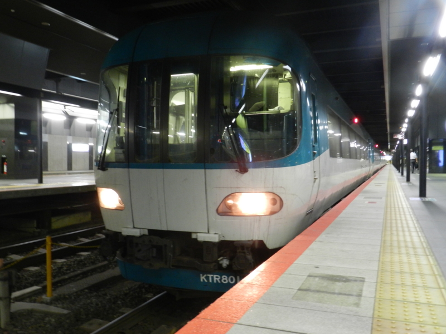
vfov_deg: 44.2
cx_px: 223
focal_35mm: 32
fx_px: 412
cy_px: 167
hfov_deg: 56.8
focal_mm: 5.6
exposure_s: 1/5
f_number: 3.7
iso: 400
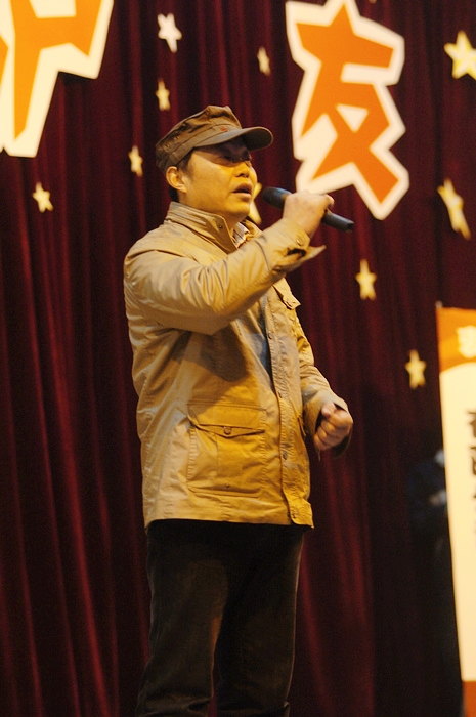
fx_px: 2535
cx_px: 238
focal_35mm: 128
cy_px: 358
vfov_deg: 16.1
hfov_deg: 10.7
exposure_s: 1/50
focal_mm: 85
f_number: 2.2
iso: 320
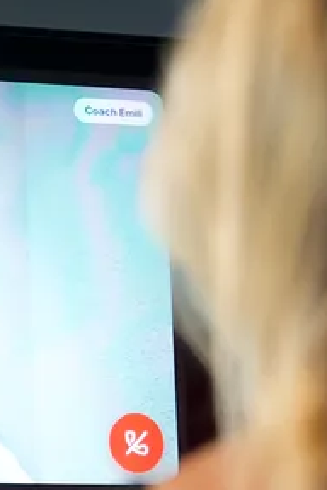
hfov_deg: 6.7
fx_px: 2766
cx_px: -126
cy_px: 375
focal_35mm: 203
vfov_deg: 10.1
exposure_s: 1/250
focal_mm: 39
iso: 1600
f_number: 2
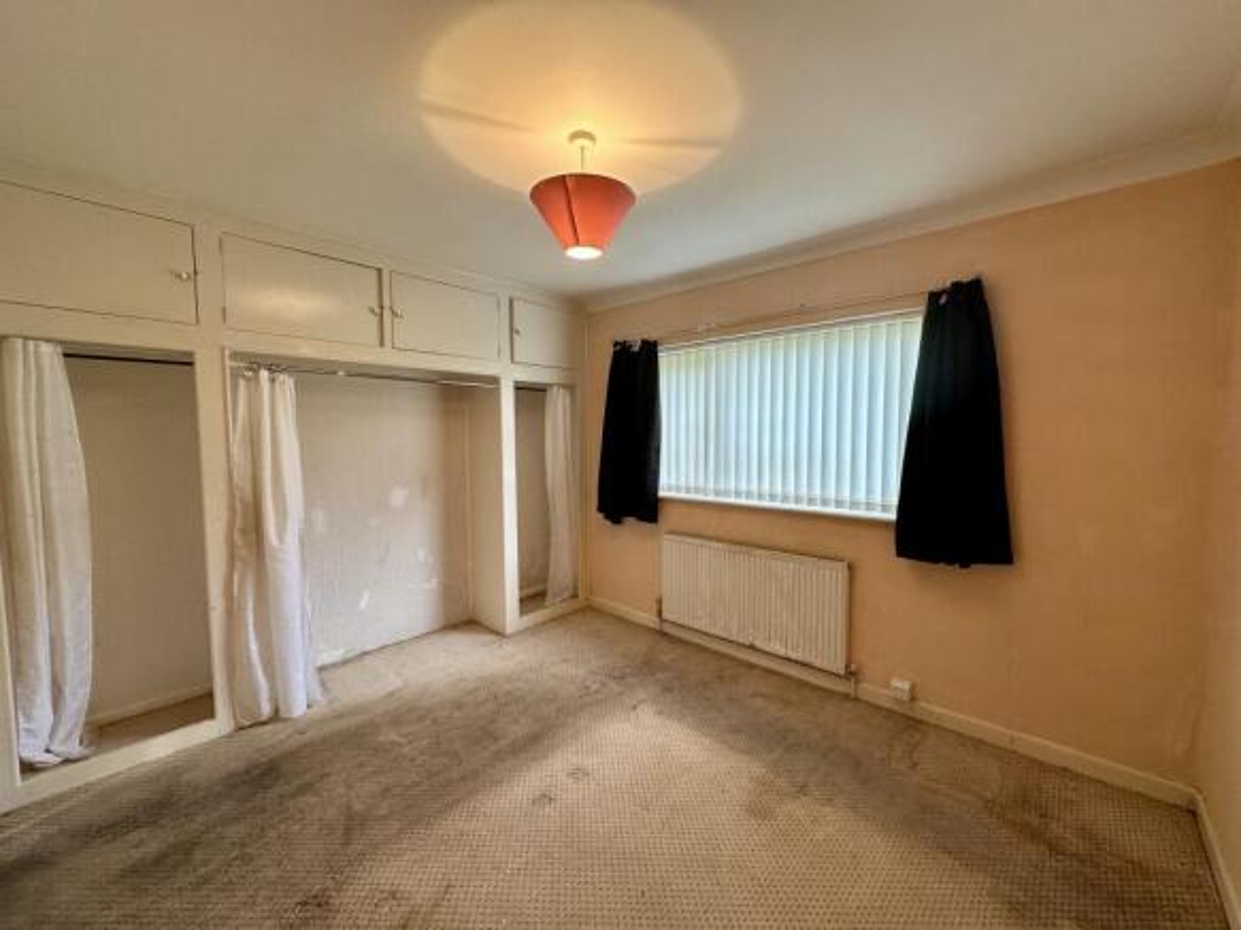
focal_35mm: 14
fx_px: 502
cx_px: 620
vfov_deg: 85.7
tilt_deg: -3.4
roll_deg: +0.2
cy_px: 465
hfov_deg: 102.1
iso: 100
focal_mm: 2.22
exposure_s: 1/100
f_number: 2.2
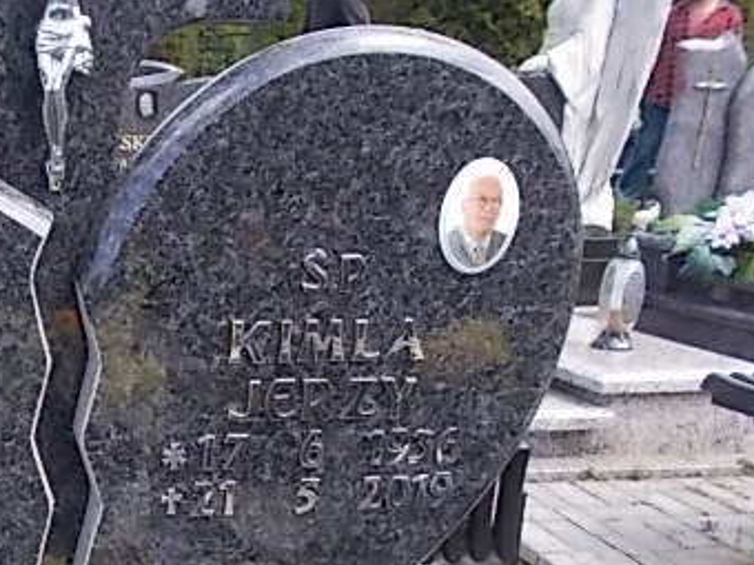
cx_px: 73
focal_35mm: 49
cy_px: 479
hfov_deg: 36.5
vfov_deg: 28.8
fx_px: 1067
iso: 80
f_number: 3.2
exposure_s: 1/250
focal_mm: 4.6
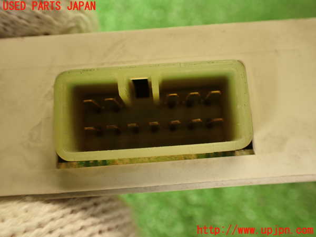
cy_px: 118
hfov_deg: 56.8
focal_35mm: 32
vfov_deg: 44.2
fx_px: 292
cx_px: 158
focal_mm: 5.79
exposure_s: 1/40
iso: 200
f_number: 2.4
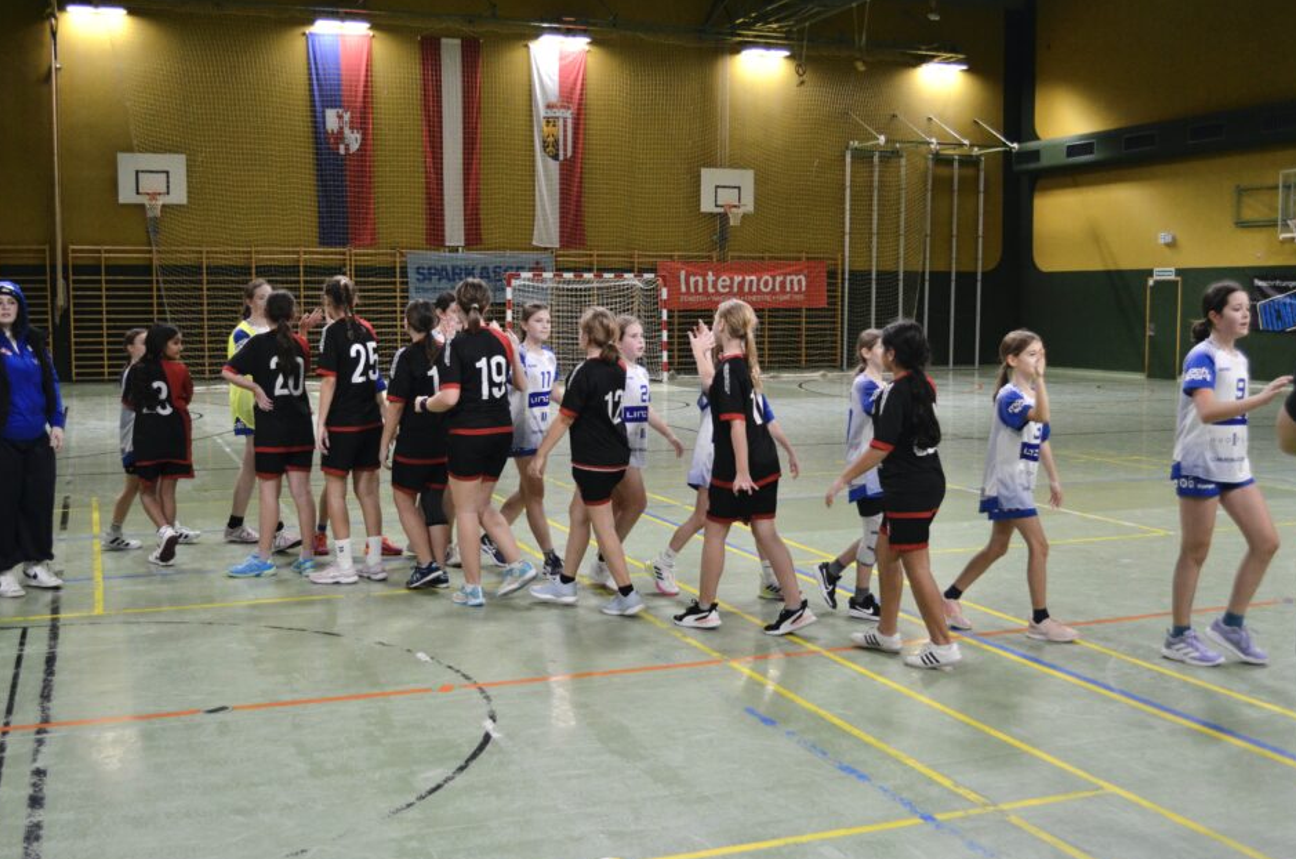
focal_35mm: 36
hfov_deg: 53.2
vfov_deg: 36.7
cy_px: 442
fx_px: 1293
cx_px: 653
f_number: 4
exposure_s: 1/320
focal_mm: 22
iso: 1600
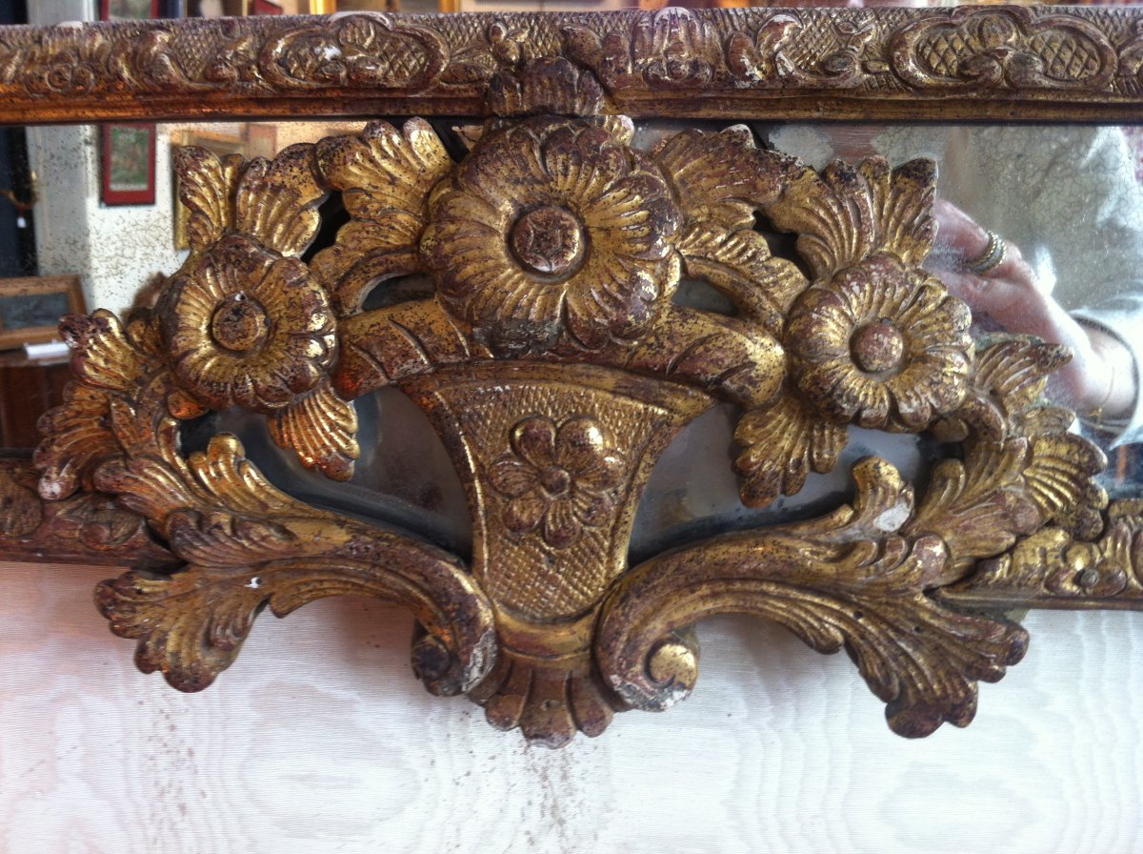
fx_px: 1154
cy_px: 427
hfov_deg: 52.7
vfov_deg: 40.6
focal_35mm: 35
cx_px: 572
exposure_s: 1/17
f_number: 2.8
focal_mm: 3.85
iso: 80
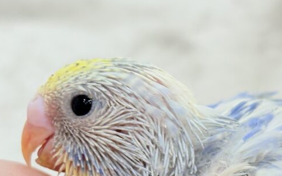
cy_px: 159
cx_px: 238
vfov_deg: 9.7
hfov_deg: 15.4
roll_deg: -0.5
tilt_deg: -1.5
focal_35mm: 135
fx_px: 1037
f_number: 1.6
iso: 32
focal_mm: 5.96
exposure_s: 1/50
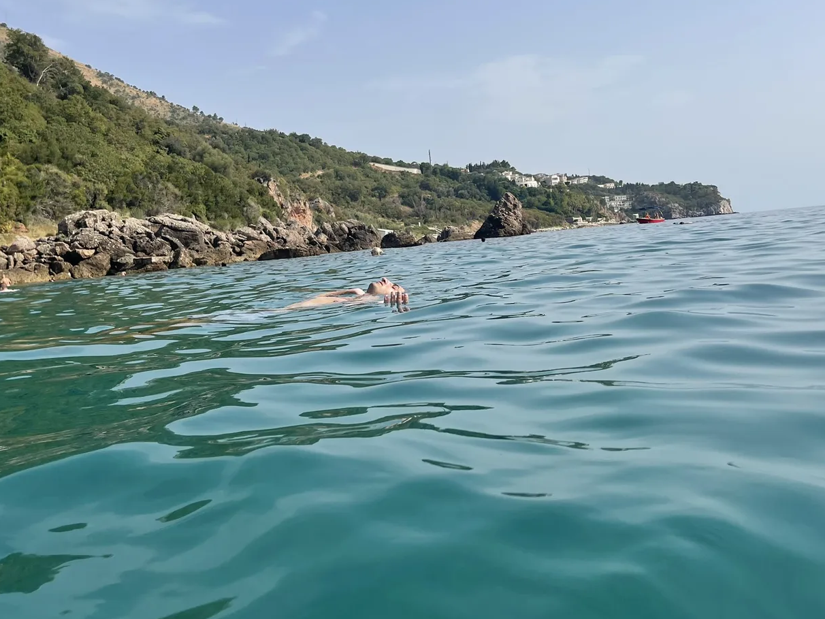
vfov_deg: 42.6
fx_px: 786
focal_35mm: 33
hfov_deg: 55.3
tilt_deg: +0.3
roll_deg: +2.1
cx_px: 434
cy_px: 228
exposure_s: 1/5128
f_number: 1.6
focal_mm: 5.1
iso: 32
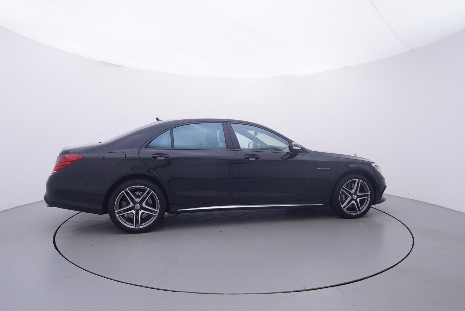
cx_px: 232
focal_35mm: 22
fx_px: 291
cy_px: 156
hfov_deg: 77.3
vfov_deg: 56.2
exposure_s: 1/80
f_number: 5
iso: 200
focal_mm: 15
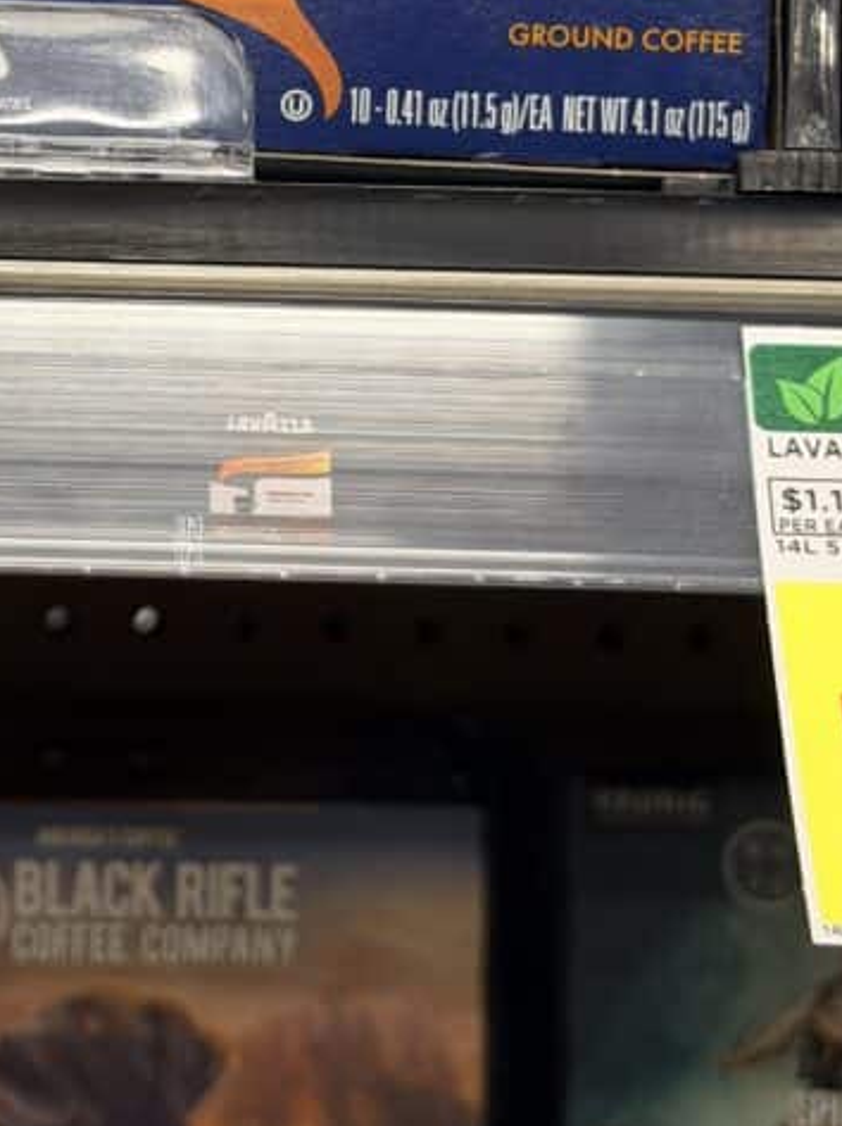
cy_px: 186
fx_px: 3378
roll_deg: -1.1
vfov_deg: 18.7
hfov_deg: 14.1
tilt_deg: +2.6
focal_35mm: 104
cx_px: 128
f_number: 1.78
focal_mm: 6.76
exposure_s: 1/60
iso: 64
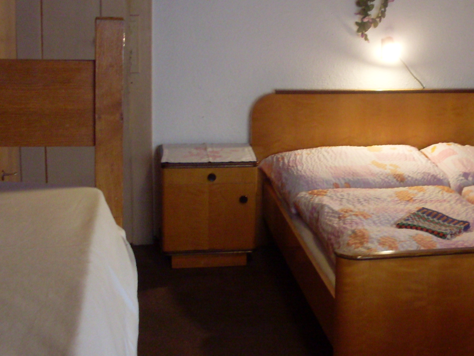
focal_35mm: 66
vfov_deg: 22.2
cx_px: 387
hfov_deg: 28.7
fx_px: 904
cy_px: 159
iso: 200
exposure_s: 1/20
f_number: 2.8
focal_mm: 6.3
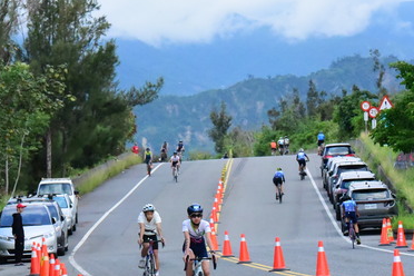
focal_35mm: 235
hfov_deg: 8.8
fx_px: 2702
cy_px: 221
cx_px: 189
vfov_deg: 5.8
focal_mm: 112
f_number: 13
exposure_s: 1/2500
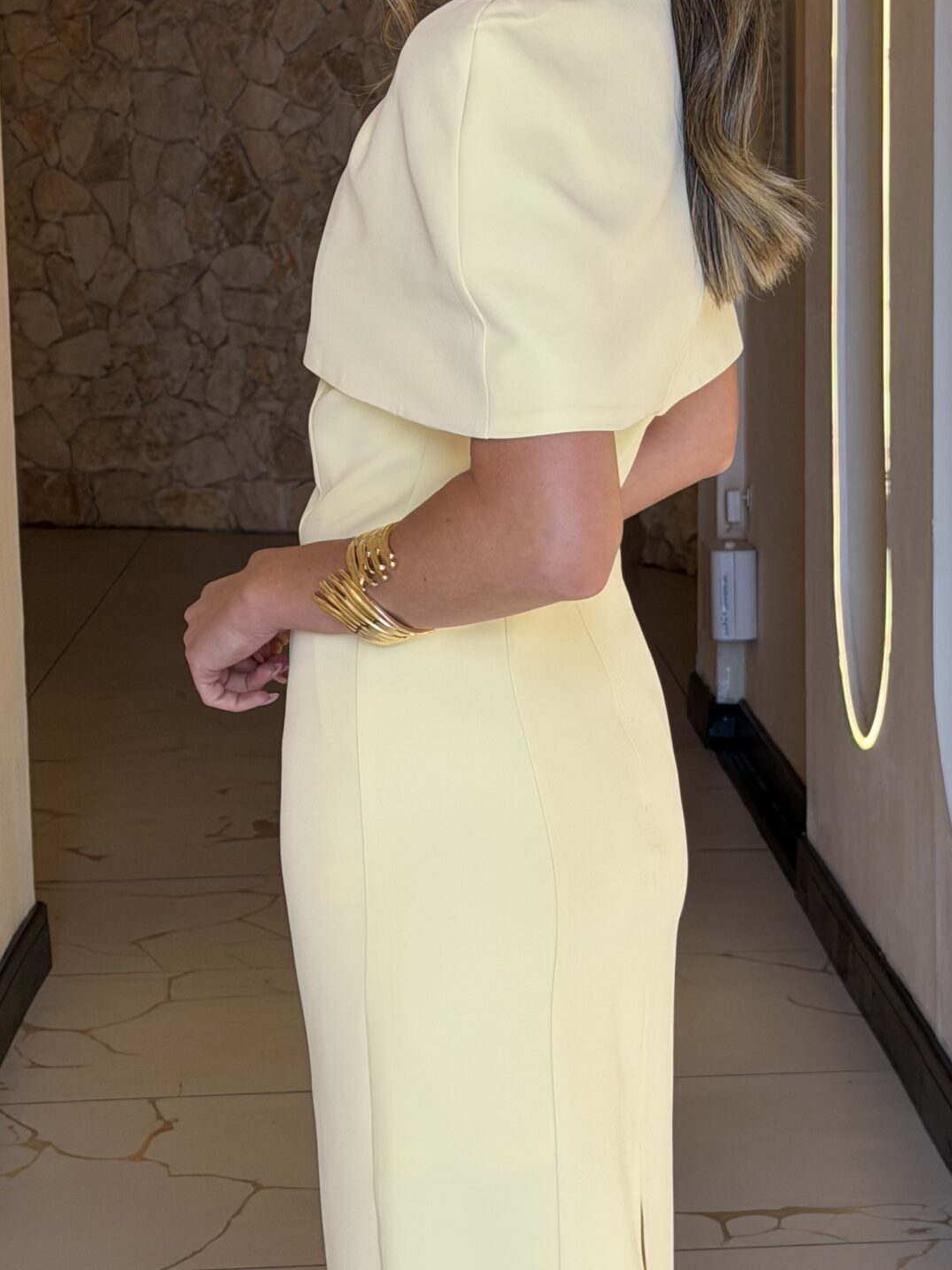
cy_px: 609
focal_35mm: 86
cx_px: 582
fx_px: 3153
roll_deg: +0.7
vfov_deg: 22.8
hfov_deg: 17.2
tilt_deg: -5.4
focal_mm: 6.76
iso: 50
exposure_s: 1/100
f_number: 1.78
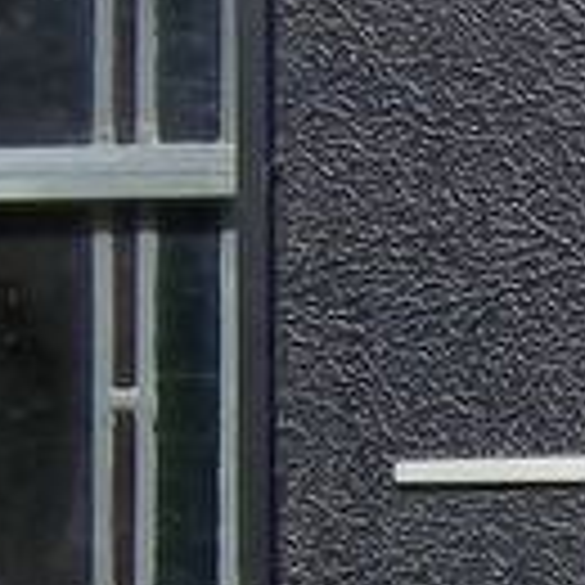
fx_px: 3327
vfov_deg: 9.5
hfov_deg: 8.6
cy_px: 1098
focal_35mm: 174
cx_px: 1656
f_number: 5.5
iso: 80
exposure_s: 1/400
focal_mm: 5.7
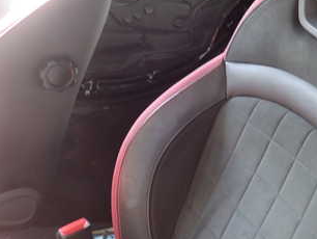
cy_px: 94
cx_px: 290
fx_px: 449
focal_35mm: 49
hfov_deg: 36.3
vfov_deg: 29.6
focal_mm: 4.5
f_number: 2
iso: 200
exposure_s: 1/40
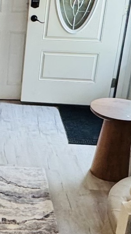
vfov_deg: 25.3
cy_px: 129
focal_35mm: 84
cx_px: -71
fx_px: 519
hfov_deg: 13.5
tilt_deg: -24.8
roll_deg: -0.3
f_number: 2.2
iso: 200
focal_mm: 2.22
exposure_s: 1/60
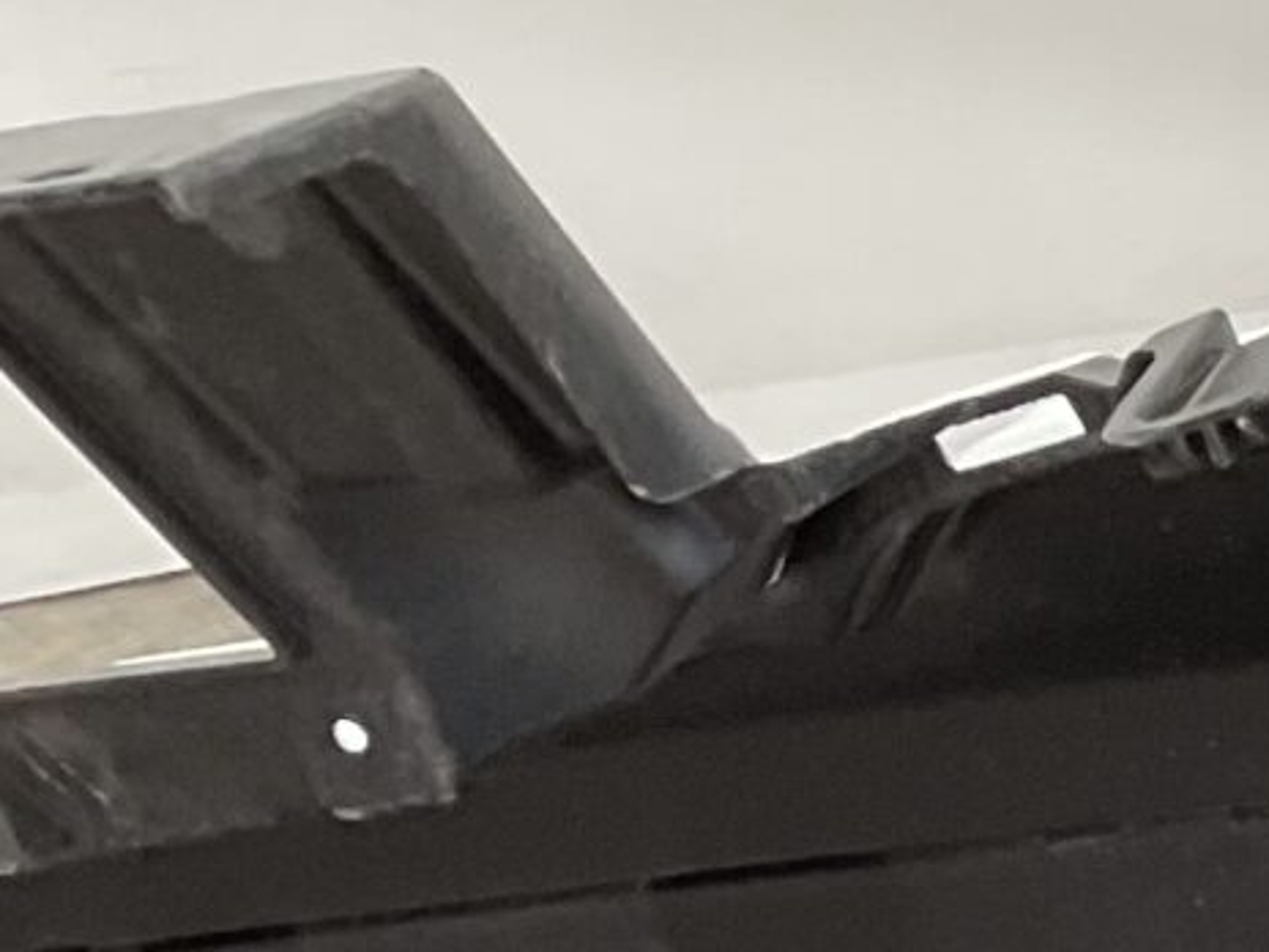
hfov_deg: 10.2
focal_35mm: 160
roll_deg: +14.3
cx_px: 3320
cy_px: 2002
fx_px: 5865
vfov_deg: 8.7
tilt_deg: -38.9
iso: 25
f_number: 1.8
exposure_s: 1/100
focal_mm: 3
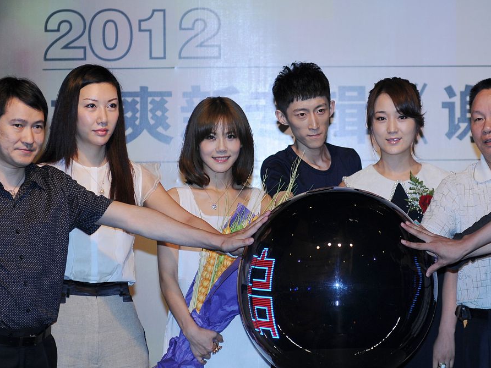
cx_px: 320
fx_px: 2199
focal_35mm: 155
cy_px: 218
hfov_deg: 12.7
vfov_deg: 9.6
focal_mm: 80
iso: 250
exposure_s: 1/160
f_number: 3.2
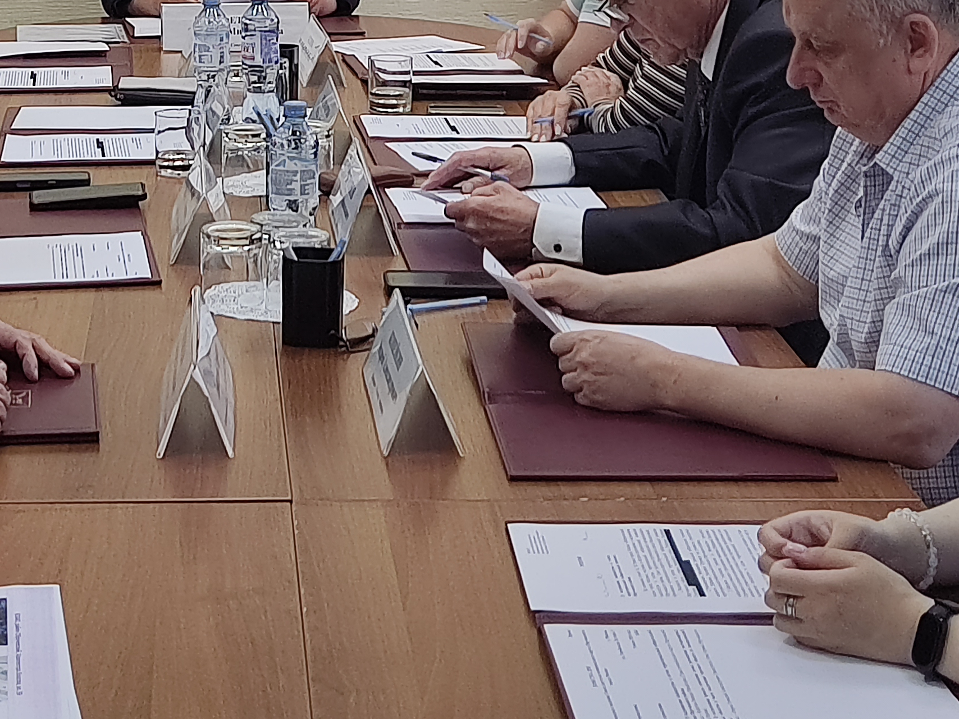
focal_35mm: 89
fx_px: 2466
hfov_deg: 21.9
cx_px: 275
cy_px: -112
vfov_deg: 16.0
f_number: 1.79
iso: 72
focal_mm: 4.71
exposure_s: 1/50
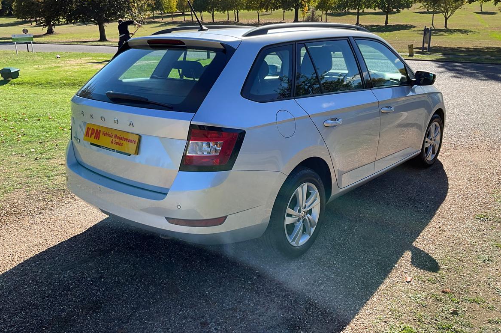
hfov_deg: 60.3
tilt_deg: -18.5
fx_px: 431
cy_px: 142
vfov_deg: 42.2
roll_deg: +0.5
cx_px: 247
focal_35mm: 31
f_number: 1.8
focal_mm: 3
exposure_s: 1/781
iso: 25
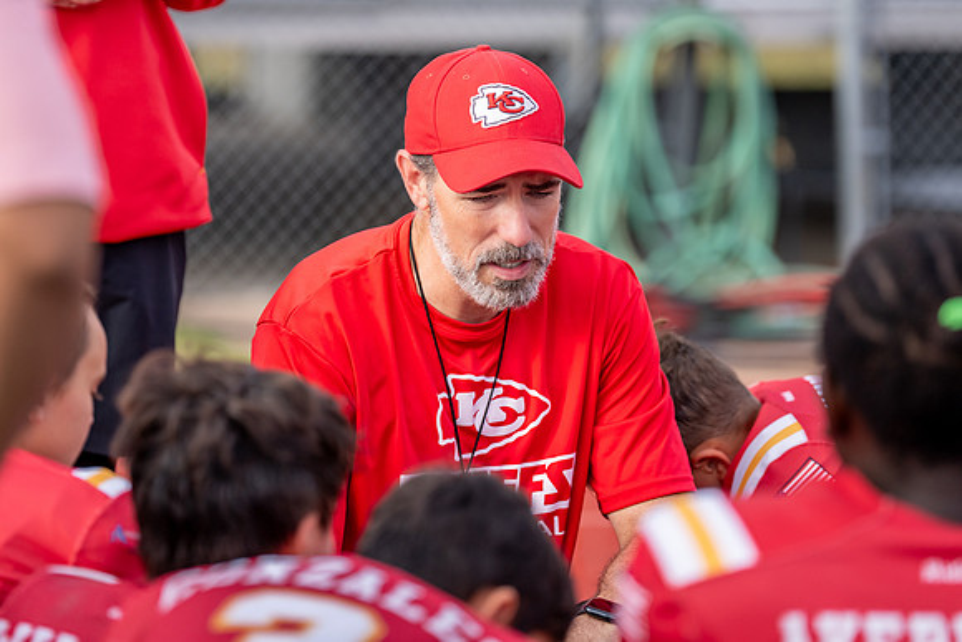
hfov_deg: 11.3
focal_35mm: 183
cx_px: 522
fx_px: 4883
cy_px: 243
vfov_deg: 7.5
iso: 250
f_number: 2.8
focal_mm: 147
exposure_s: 1/2000
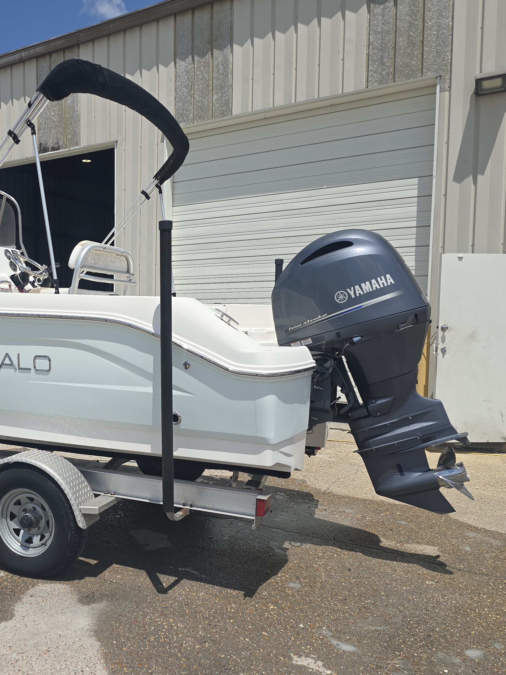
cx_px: 83
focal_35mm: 33
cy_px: 351
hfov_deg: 40.7
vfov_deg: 55.3
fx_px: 643
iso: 12
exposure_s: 1/1457
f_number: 1.7
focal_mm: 6.3
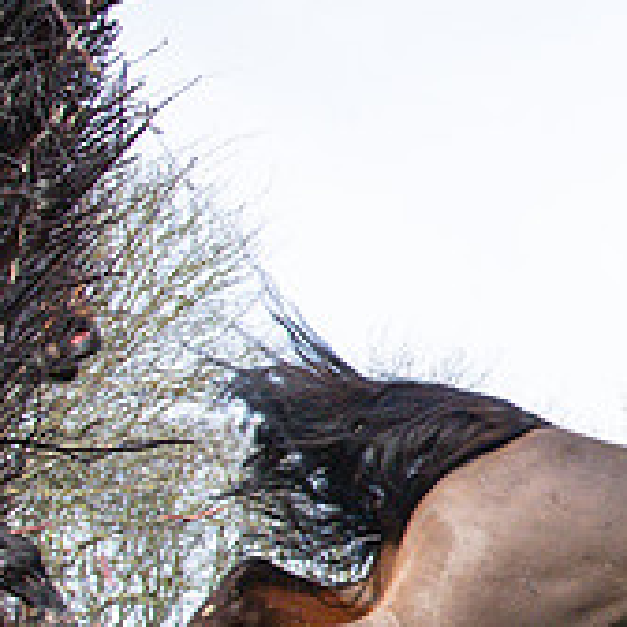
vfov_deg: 17.2
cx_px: 1155
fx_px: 2070
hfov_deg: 14.9
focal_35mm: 101
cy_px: 350
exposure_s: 1/1250
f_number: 8
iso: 2000
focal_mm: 19
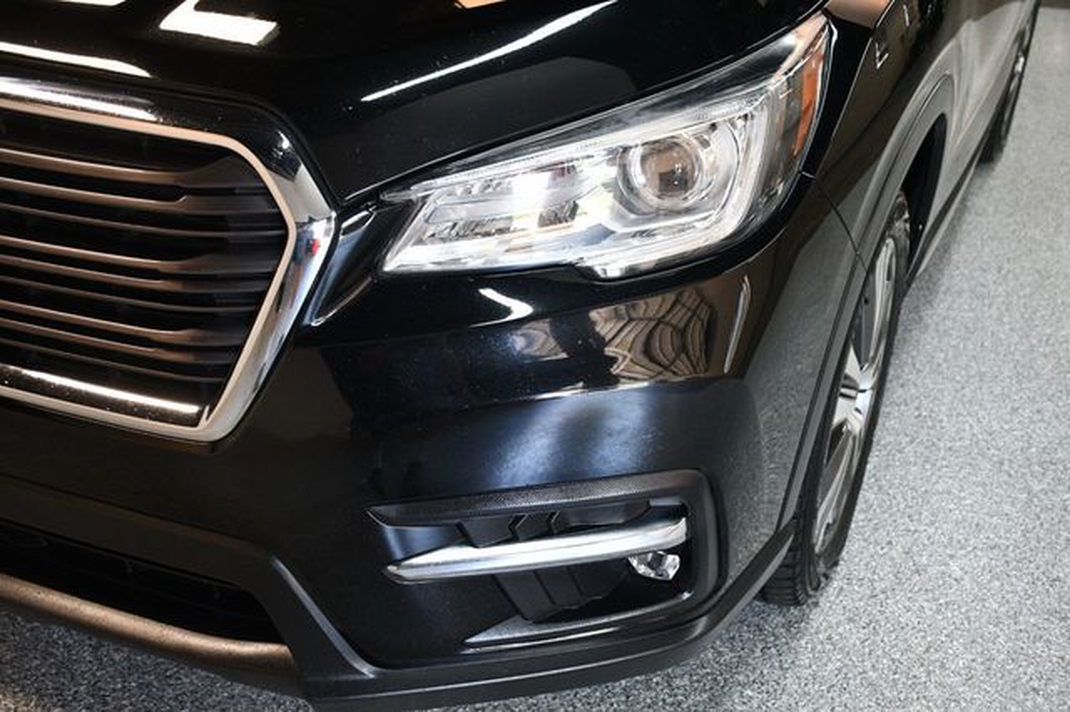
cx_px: 535
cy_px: 356
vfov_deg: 33.4
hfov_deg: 48.5
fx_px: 1188
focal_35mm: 40
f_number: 4
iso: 1400
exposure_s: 1/125
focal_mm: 27
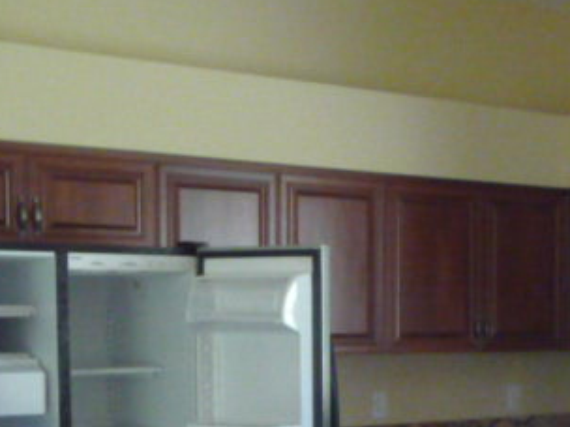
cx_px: 497
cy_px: 397
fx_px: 1284
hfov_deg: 24.4
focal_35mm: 78
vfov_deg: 18.5
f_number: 3.3
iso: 800
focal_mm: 4.7
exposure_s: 1/15
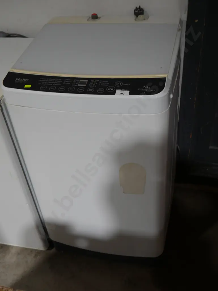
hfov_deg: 36.0
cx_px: 109
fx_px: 336
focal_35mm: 40
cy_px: 146
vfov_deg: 46.8
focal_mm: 20
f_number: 4.4
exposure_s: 1/60
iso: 250
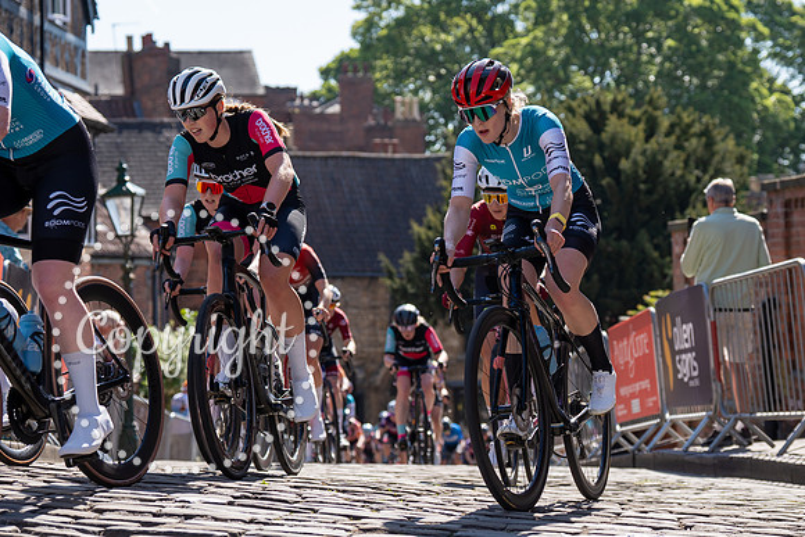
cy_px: 250
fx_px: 2118
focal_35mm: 95
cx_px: 499
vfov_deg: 14.4
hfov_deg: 21.5
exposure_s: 1/1000
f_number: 3.5
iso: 100
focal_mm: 70
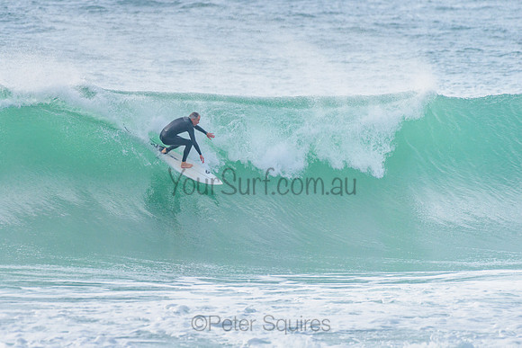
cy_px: 160
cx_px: 202
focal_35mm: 612
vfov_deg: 2.2
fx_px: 8880
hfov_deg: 3.4
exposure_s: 1/2000
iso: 360
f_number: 5.6
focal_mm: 500
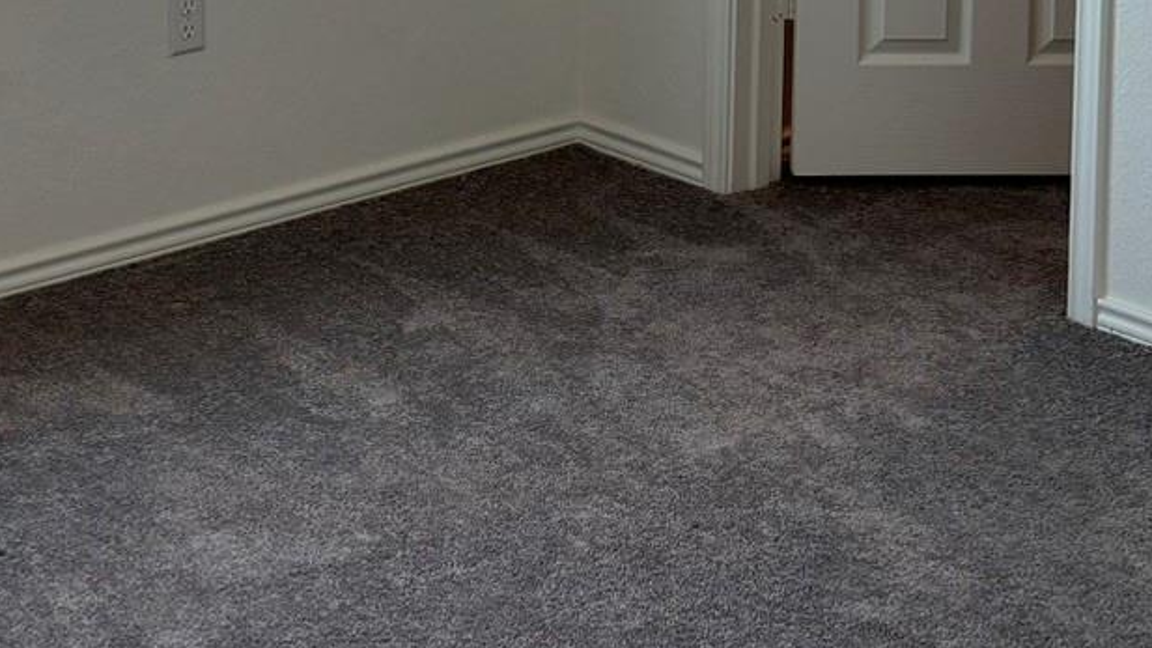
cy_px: -392
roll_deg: -1.4
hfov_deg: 22.7
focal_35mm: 94
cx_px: 620
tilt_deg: -5.7
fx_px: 2871
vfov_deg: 12.1
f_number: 1.6
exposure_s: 1/165
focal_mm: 5.96
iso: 50
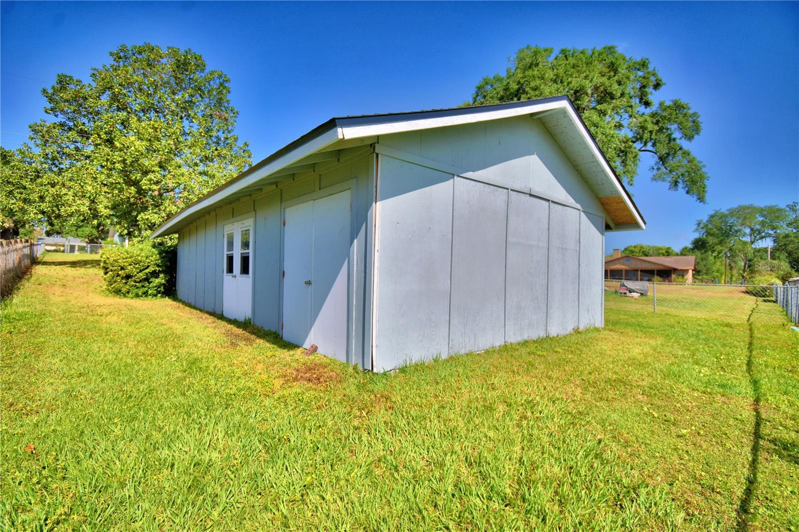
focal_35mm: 15
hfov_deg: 100.4
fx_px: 333
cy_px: 266
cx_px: 400
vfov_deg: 77.3
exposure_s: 1/2000
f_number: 4.5
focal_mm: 10
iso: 100
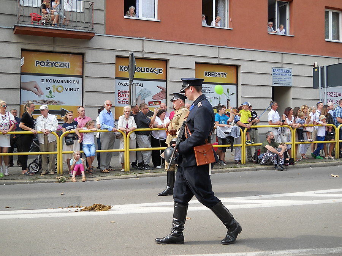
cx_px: 171
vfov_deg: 35.1
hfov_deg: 45.8
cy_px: 128
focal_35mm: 41
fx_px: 405
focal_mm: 6.72
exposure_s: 1/200
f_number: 3.1
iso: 80
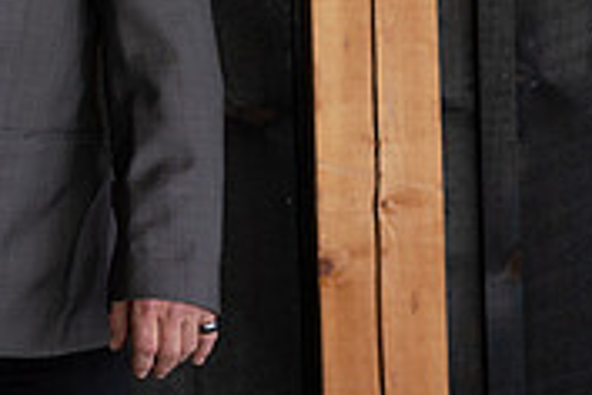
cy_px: -189
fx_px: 3601
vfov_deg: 6.2
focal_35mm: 219
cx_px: -318
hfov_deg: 9.1
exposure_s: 1/400
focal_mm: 67
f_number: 3.2
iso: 400
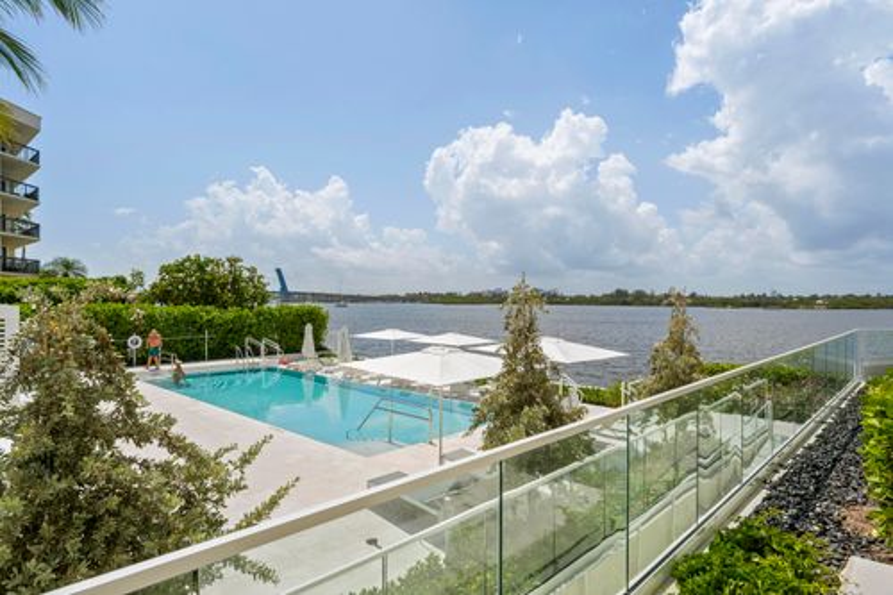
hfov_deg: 83.4
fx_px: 501
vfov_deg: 61.4
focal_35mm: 20
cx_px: 446
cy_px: 298
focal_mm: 20.2
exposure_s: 1/1000
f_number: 10
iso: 250
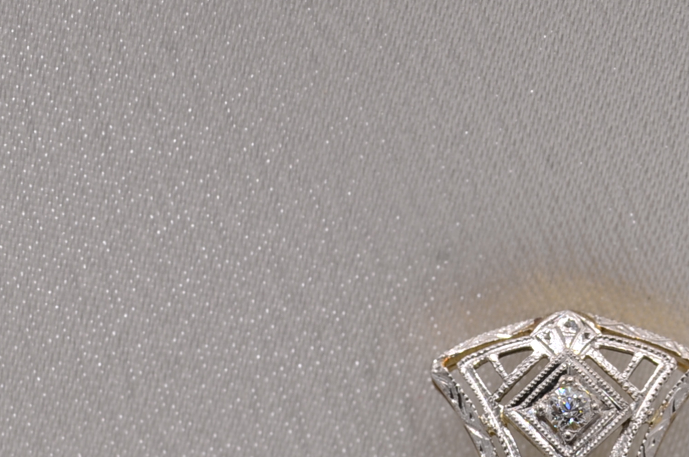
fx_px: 7397
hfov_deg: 5.3
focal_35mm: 387
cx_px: 540
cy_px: 557
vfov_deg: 3.5
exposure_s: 1/30
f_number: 16
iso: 100
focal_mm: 105
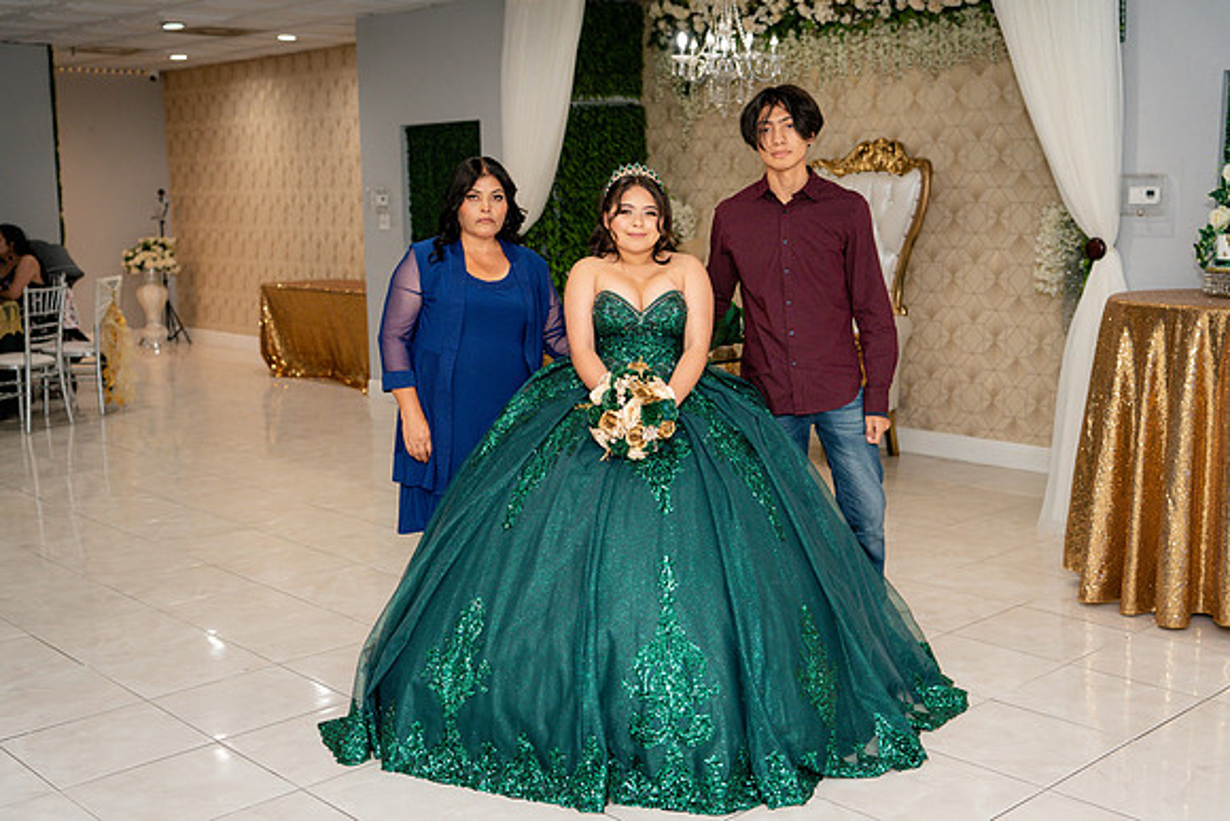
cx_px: 615
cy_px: 410
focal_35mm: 41
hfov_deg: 47.4
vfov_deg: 32.6
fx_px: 1401
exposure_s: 1/250
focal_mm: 41
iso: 800
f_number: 2.8
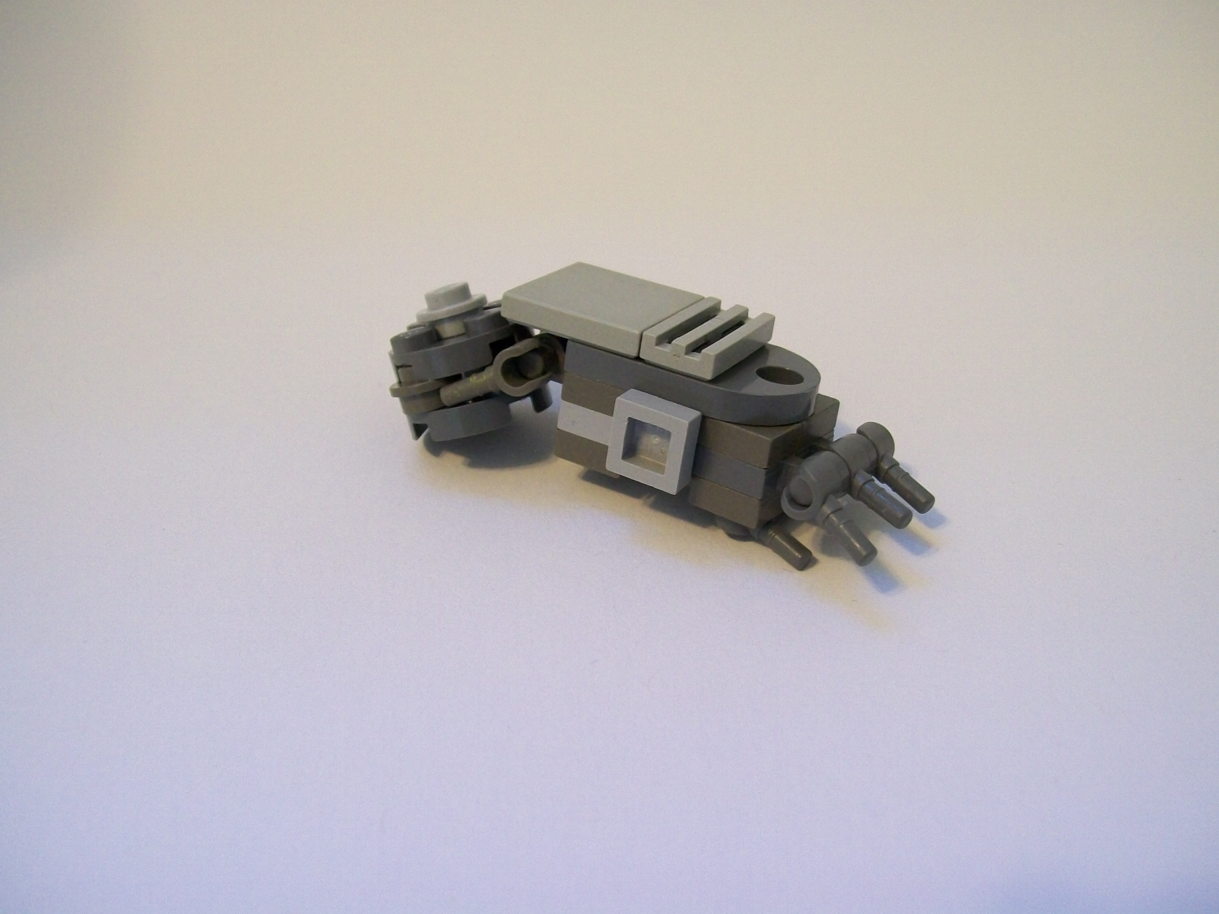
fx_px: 1303
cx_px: 613
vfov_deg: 38.7
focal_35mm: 37
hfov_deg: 50.1
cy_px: 454
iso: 160
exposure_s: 1/20
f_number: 2.7
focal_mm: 6
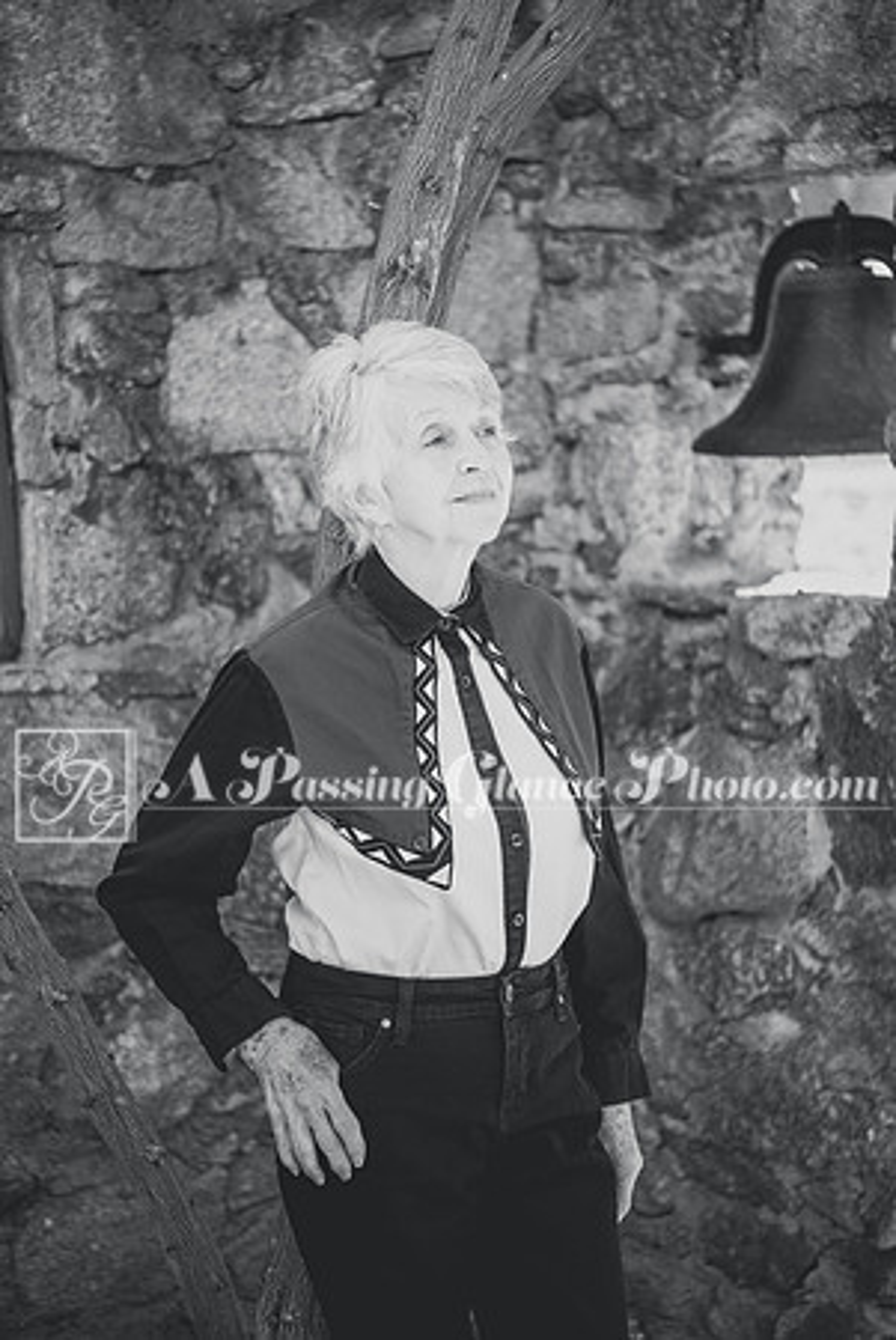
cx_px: 448
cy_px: 670
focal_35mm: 70
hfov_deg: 19.5
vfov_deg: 28.8
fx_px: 2607
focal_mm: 70
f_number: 3.2
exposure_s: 1/320
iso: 450
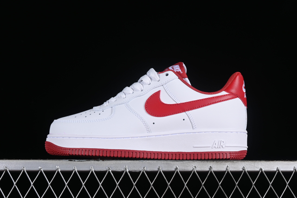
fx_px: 619
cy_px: 99
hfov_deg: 27.0
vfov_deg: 18.2
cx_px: 148
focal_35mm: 75
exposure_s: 1/100
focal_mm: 50
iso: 160
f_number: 8
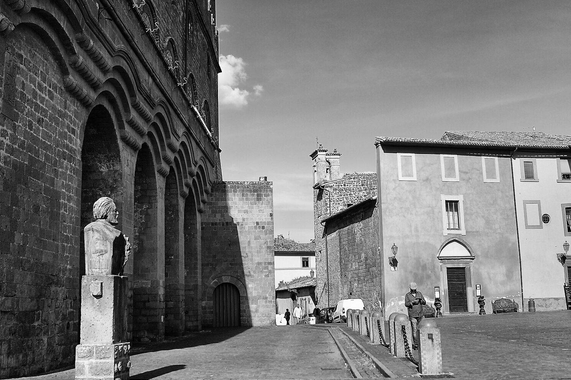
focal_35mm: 45
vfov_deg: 29.7
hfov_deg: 43.6
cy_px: 135
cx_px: 270
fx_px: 713
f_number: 5.6
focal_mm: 28
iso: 200
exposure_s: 1/750
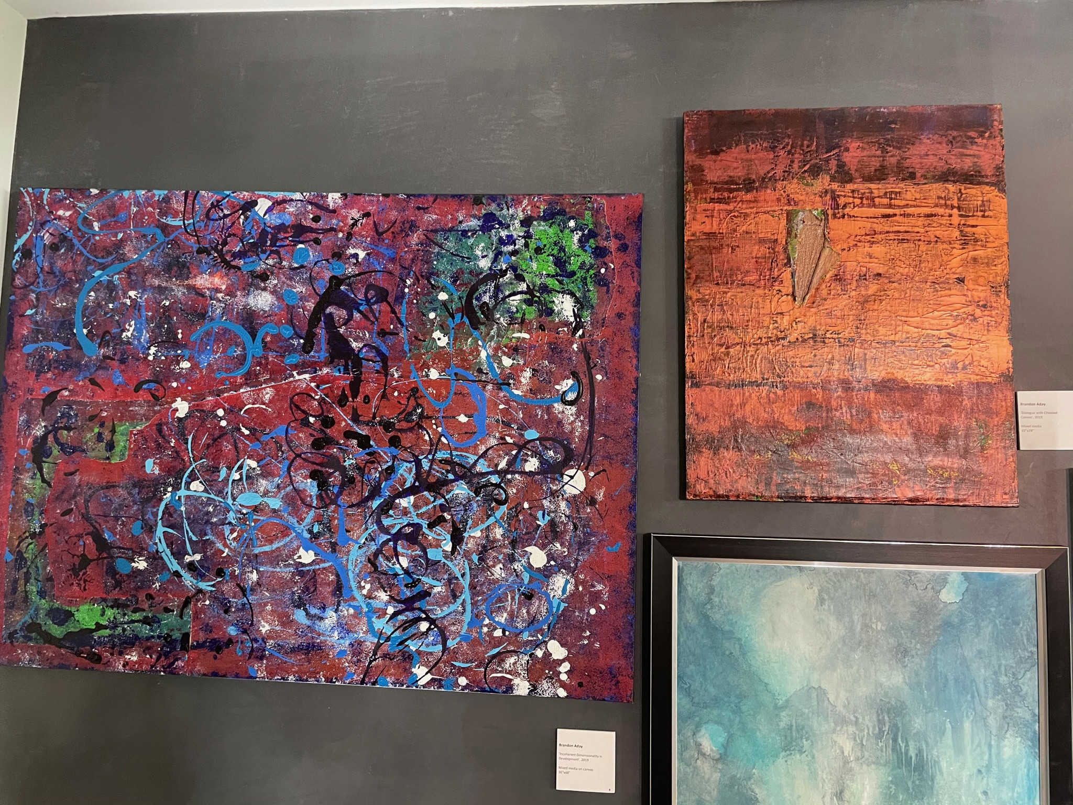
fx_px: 806
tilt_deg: +6.8
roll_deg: -0.2
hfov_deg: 67.3
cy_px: 402
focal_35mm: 26
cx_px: 536
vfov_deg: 53.1
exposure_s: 1/59
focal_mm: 4.2
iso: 320
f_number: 1.6
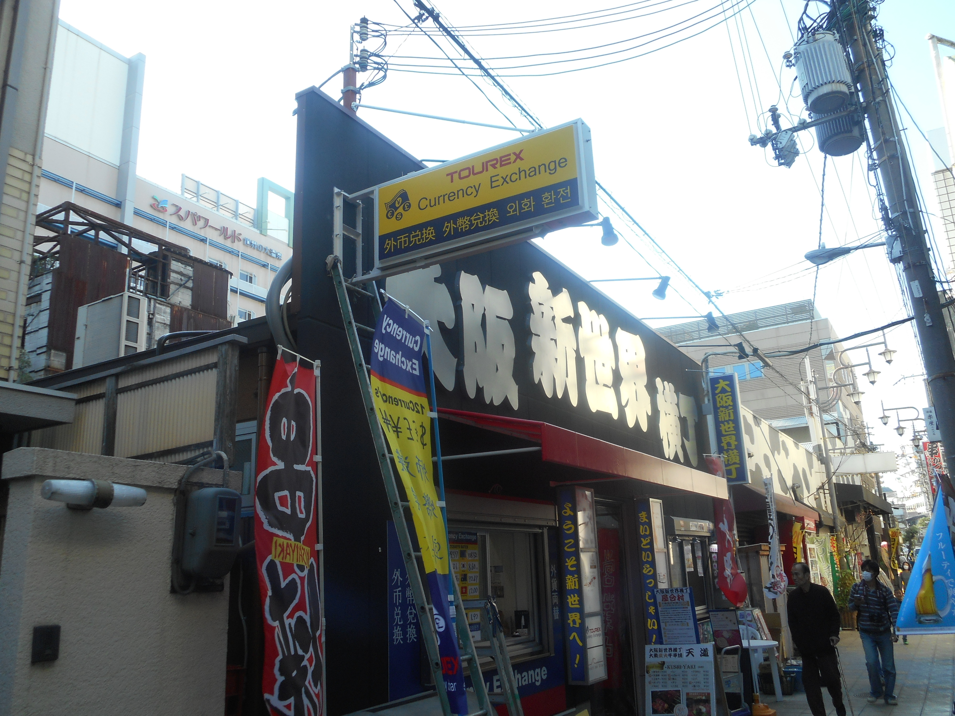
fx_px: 800
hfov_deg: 61.7
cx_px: 478
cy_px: 358
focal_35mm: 29
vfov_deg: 48.2
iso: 80
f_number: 4
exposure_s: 1/125
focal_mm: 5.2
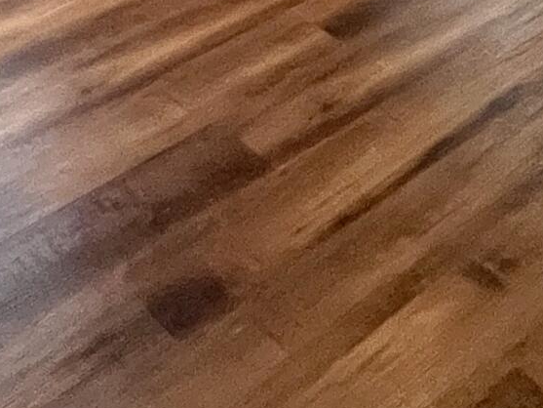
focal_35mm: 70
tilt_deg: -4.1
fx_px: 1098
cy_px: -589
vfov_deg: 14.0
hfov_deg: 26.9
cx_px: 475
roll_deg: +0.8
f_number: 1.8
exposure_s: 1/60
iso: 400
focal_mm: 1.57
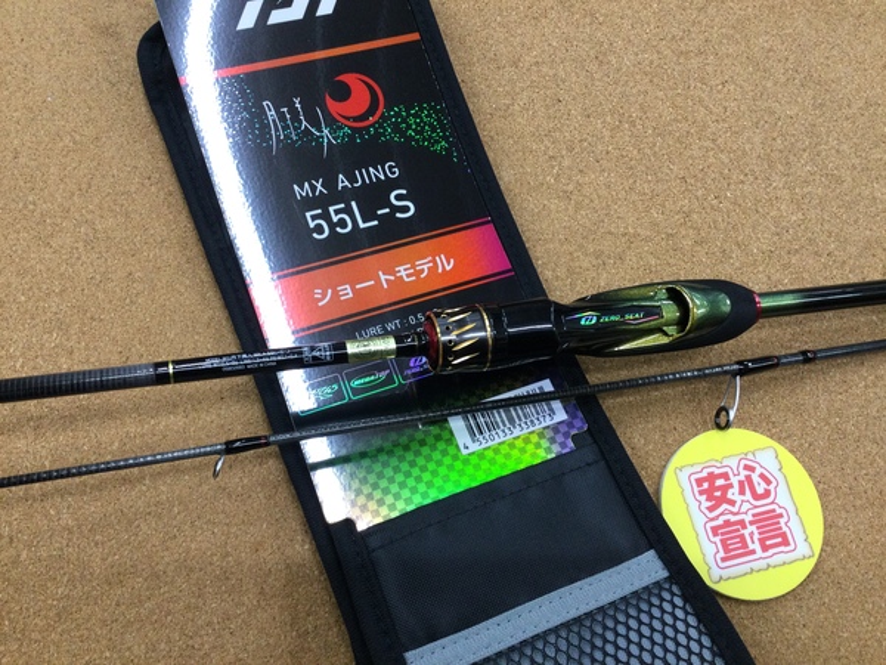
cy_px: 332
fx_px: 793
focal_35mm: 31
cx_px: 443
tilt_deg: -68.9
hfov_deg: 58.4
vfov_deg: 45.4
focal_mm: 3.3
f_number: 2.4
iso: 32
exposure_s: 1/30
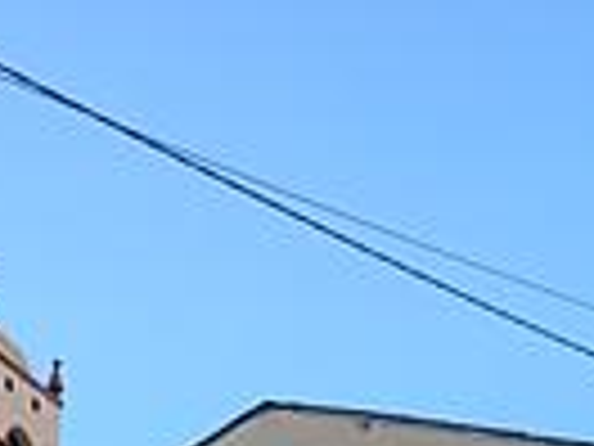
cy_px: 608
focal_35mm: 84
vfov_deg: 16.4
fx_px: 1441
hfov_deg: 22.1
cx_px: -43
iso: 40
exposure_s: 1/100
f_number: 1.8
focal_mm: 3.98
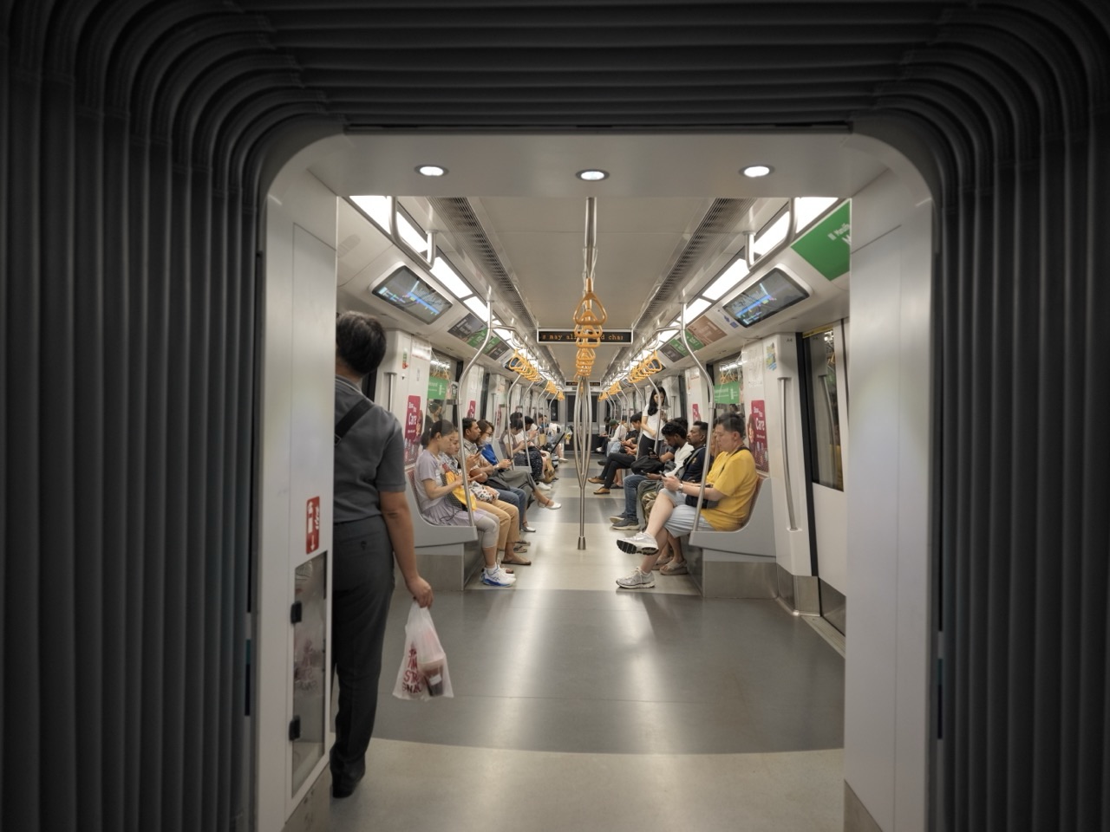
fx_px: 705
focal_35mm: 22
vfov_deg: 61.1
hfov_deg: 76.4
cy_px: 416
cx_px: 555
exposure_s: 1/50
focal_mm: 28
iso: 800
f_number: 4
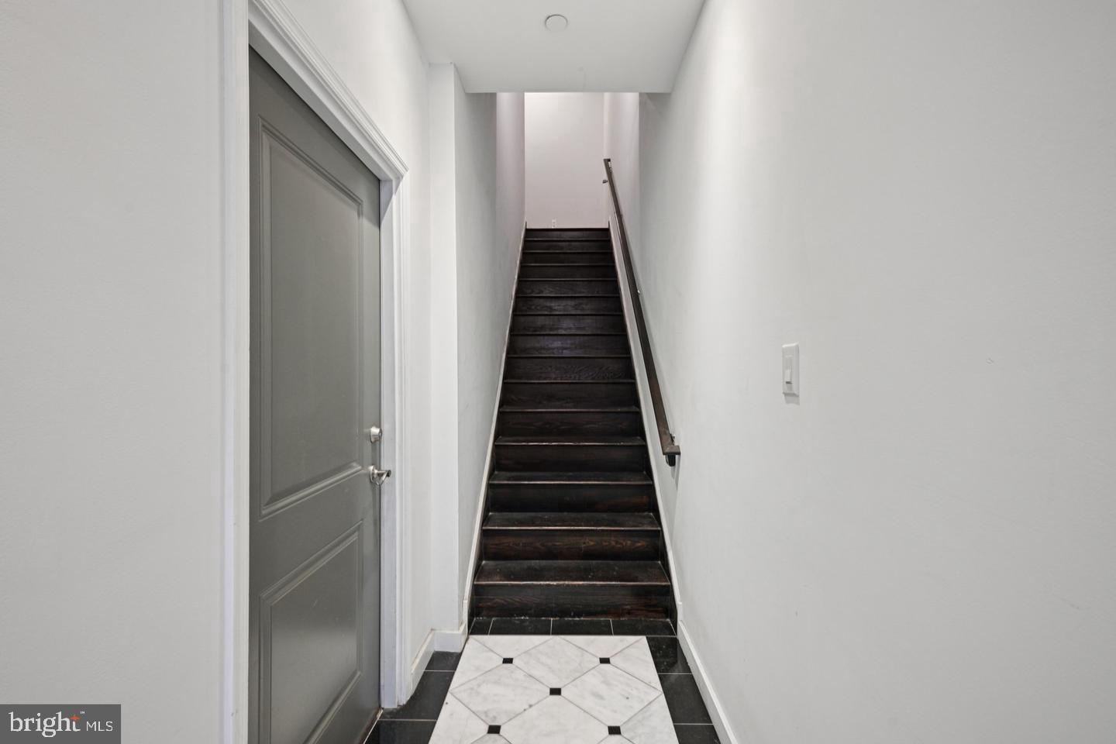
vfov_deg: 73.7
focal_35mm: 16
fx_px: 496
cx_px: 558
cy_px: 372
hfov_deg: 96.7
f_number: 8
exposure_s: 1/15
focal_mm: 16
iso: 800
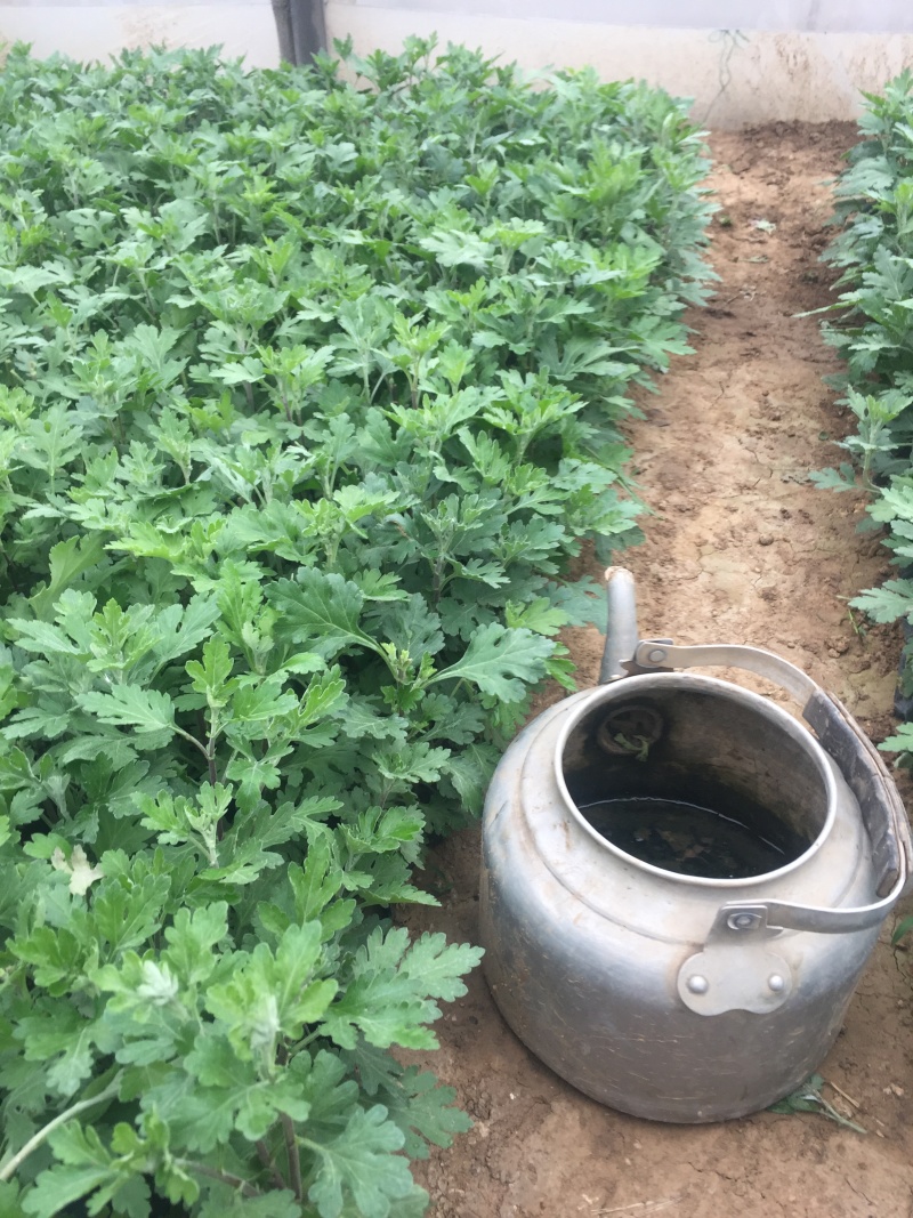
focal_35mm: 29
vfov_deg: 61.7
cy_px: 609
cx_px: 456
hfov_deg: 48.2
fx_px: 1020
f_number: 2.2
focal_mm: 4.15
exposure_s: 1/100
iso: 50
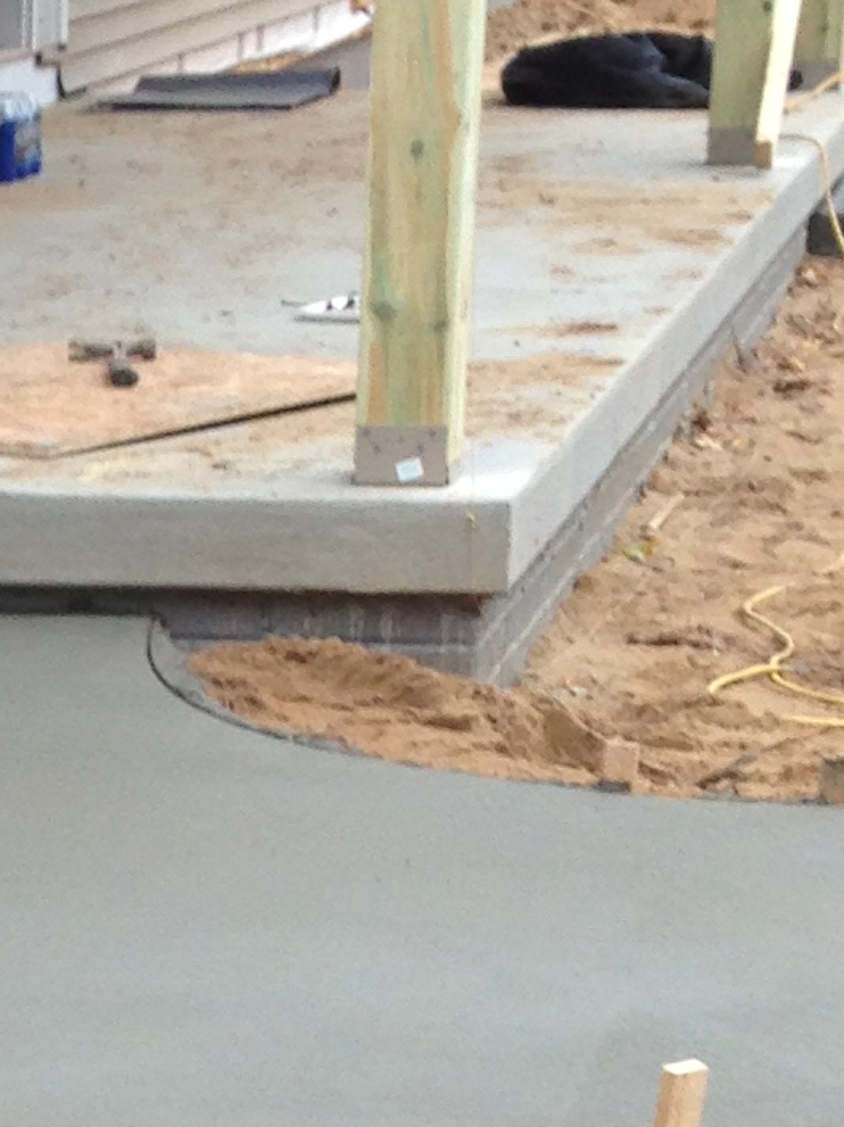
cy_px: 1289
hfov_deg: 9.5
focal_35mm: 152
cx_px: -461
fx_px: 4946
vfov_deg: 12.7
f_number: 2.4
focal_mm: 4.13
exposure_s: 1/252
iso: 50
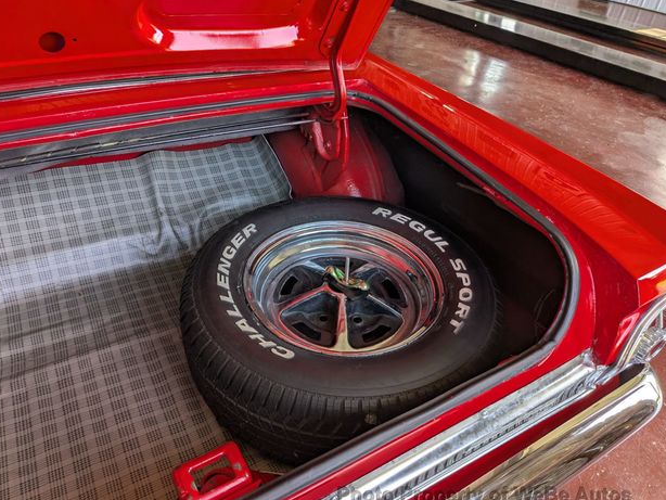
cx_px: 321
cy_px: 258
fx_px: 481
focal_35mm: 25
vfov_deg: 54.9
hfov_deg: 69.3
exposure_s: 1/166
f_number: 1.7
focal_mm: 4.53
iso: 39
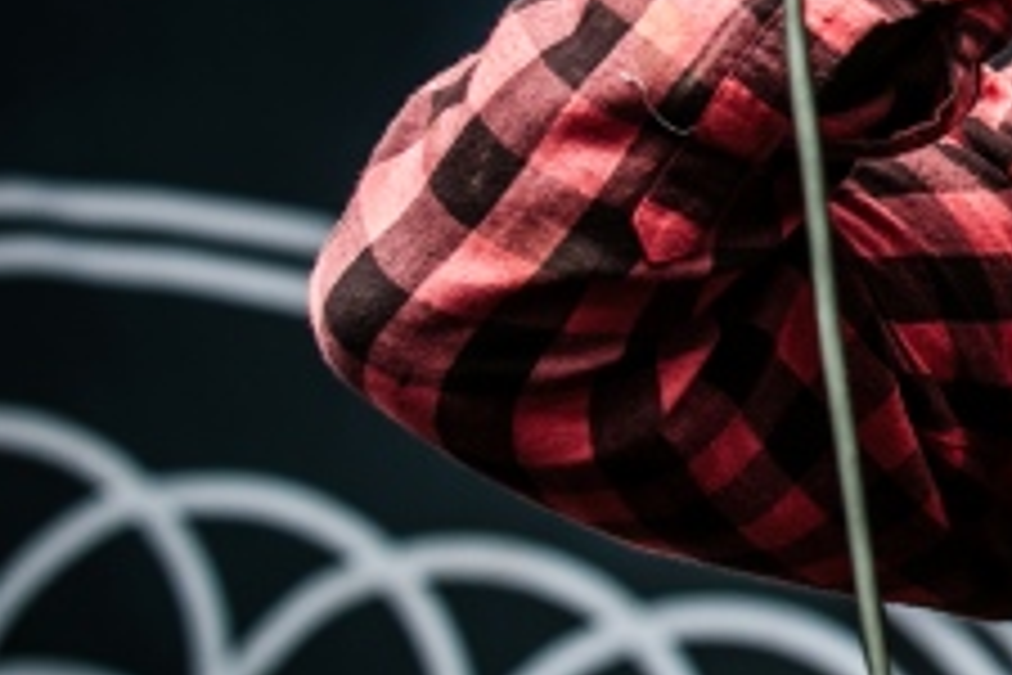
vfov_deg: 6.1
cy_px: 70
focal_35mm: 224
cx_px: 1205
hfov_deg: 9.1
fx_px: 6296
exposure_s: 1/200
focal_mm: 70
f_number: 5
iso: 400
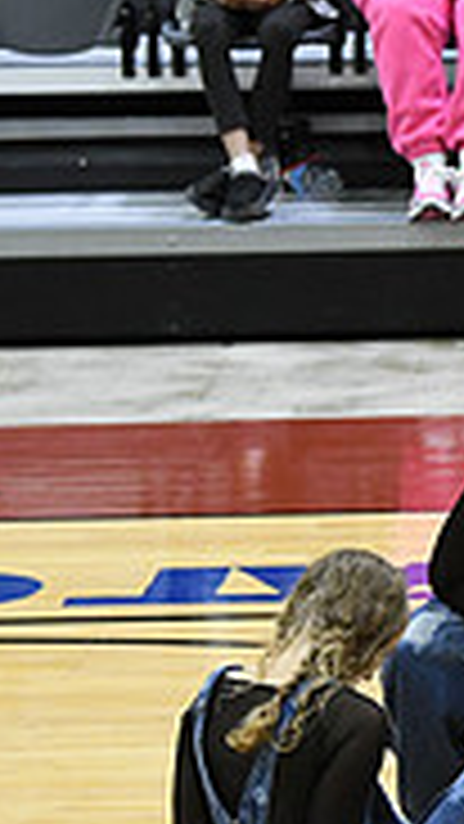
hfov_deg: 2.4
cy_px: 579
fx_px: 11128
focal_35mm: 509
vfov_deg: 4.2
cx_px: 1216
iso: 4000
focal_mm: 102
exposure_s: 1/250
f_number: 4
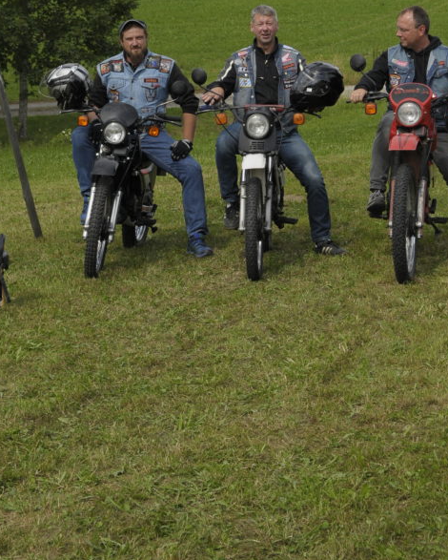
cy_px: 135
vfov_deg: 22.1
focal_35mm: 86
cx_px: 267
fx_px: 1422
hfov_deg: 17.9
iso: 400
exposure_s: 1/1250
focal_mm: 35
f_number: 8
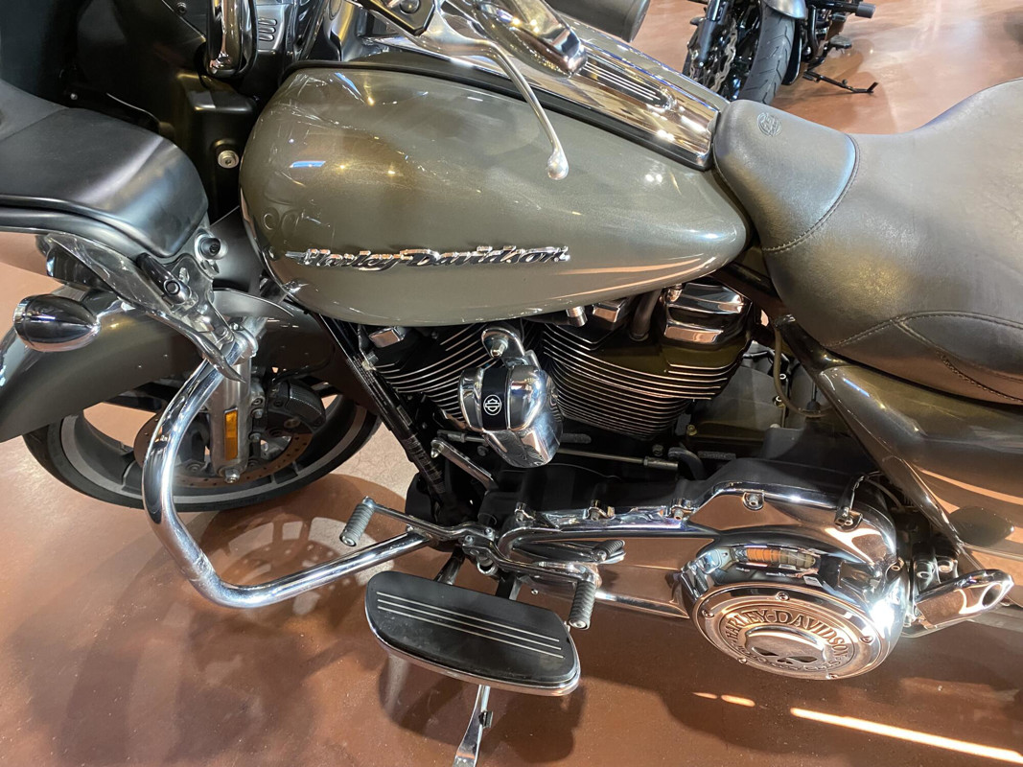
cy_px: 384
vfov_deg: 53.1
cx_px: 512
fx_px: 768
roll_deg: +9.6
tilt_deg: -30.4
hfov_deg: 67.3
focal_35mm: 26
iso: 320
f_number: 1.8
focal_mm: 4.25
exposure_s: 1/60
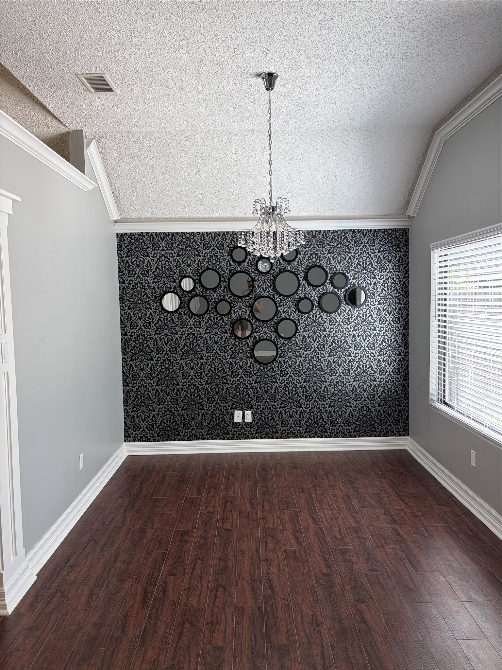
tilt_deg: -3.9
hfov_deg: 53.1
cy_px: 335
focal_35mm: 26
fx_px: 503
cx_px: 251
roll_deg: +1.3
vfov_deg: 67.3
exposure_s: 1/204
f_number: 1.6
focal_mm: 5.96
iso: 50
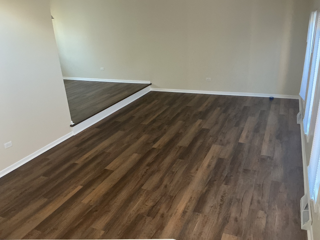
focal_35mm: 29
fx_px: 268
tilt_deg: -22.0
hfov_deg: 61.7
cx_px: 160
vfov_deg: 48.2
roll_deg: +3.8
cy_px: 120
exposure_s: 1/60
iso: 250
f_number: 1.8
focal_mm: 3
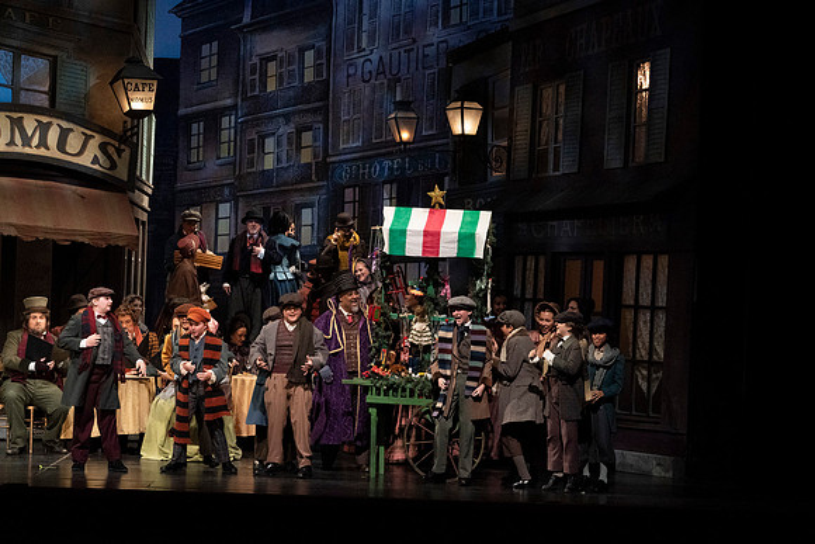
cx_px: 408
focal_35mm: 108
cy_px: 272
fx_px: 2445
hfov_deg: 18.9
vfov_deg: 12.7
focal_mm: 108
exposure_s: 1/400
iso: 16000
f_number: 11
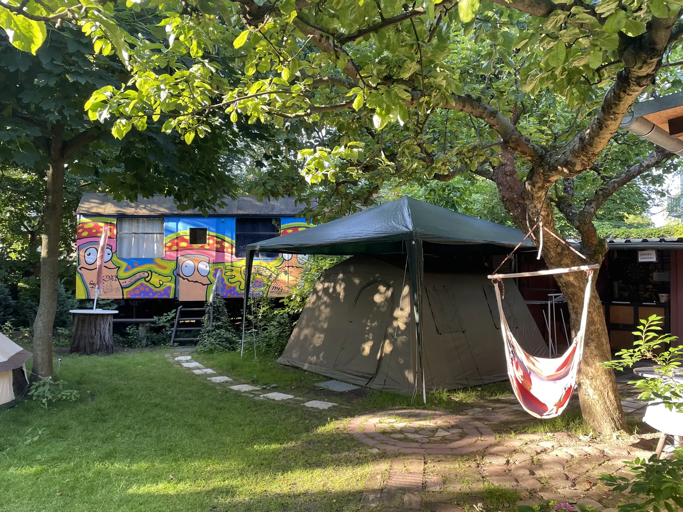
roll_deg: -0.8
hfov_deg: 67.3
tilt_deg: +1.4
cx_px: 342
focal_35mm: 26
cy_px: 256
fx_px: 513
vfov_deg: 53.1
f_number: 1.6
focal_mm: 4.2
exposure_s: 1/121
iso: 80
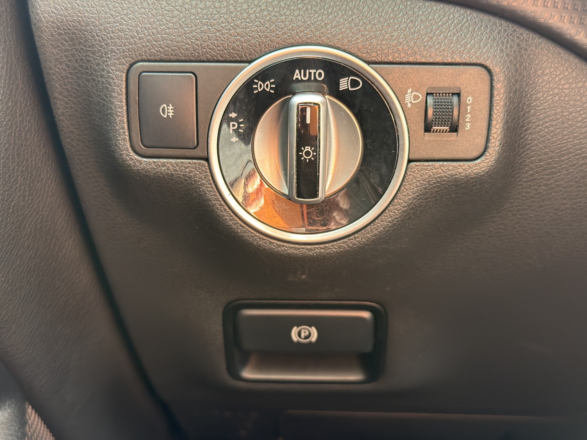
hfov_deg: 43.9
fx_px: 729
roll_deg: +0.4
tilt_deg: -2.9
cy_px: 220
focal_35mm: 43
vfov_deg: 33.6
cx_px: 294
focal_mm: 6.76
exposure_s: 1/41
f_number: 1.78
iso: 250
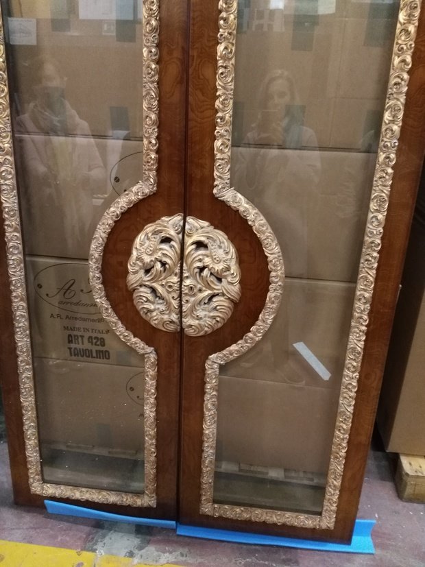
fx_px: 458
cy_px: 284
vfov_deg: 63.5
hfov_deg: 49.7
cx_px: 212
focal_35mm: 28
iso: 1249
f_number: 2
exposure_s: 1/20
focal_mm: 2.96
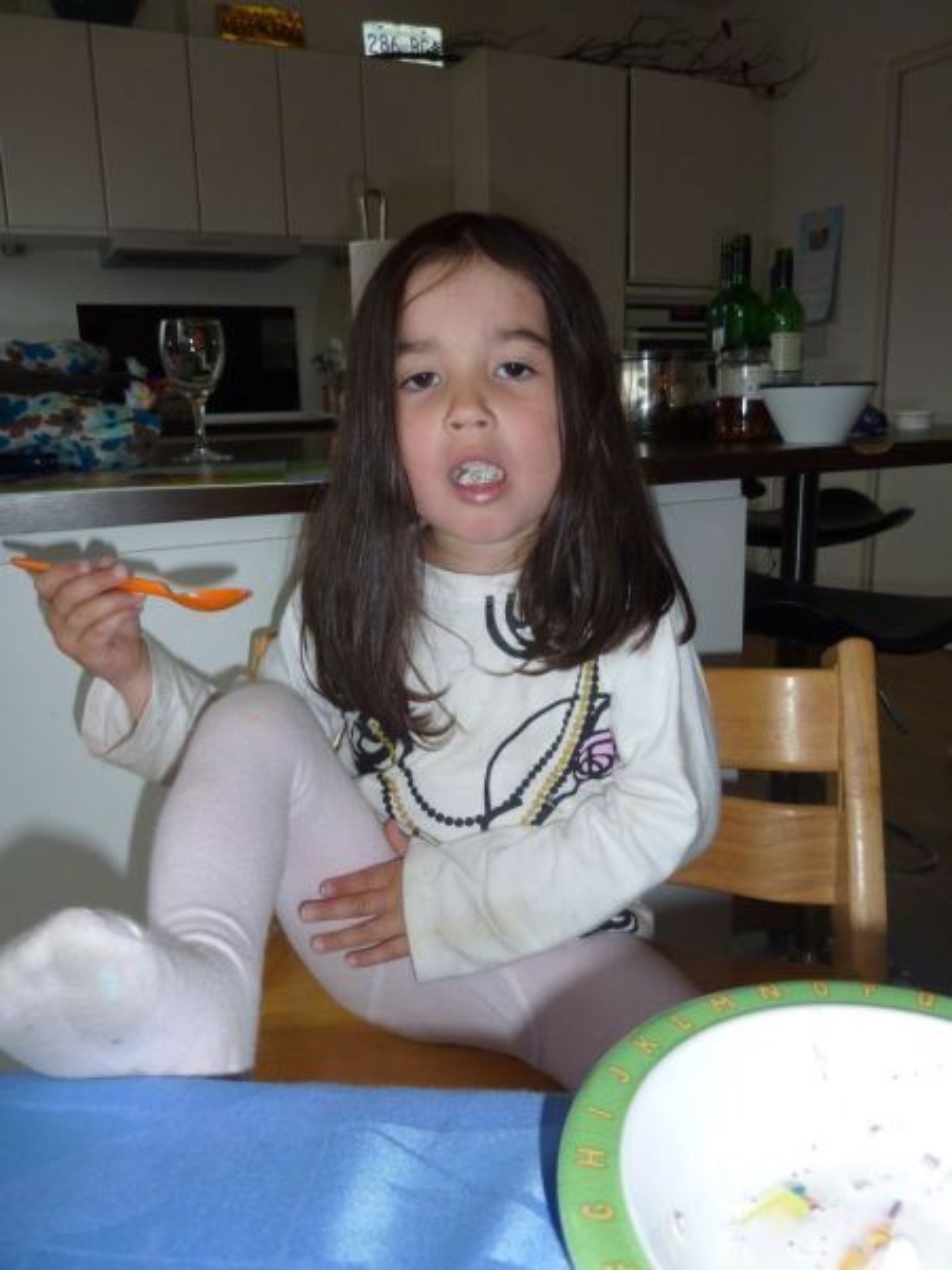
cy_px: 635
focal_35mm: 25
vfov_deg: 69.4
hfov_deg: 54.9
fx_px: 917
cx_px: 476
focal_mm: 4.1
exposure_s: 1/60
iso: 100
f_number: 3.3
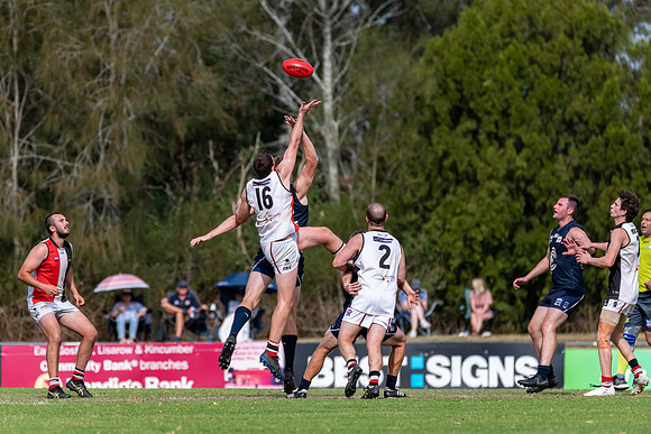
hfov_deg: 4.8
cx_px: 305
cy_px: 208
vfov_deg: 3.2
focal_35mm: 434
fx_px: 7844
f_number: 6.3
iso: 800
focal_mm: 400
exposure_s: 1/3200
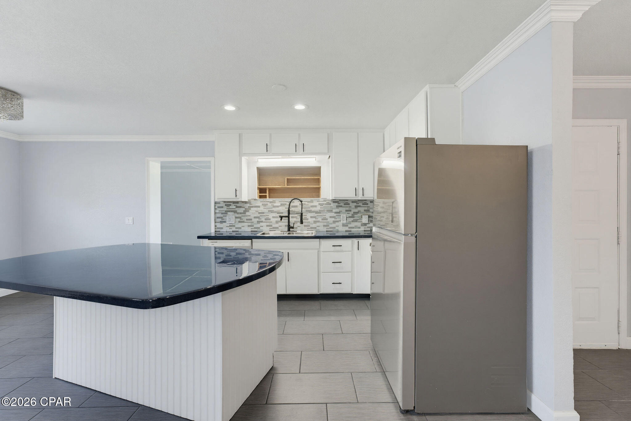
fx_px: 245
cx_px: 316
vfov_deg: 81.2
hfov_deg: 104.3
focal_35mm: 14
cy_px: 210
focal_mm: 14
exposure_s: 3.2
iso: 200
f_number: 8
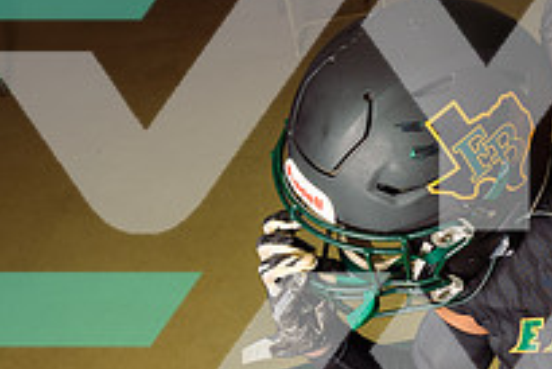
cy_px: 416
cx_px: 606
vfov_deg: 19.2
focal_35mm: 68
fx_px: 1043
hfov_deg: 27.2
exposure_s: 1/250
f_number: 6.3
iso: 125
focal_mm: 24
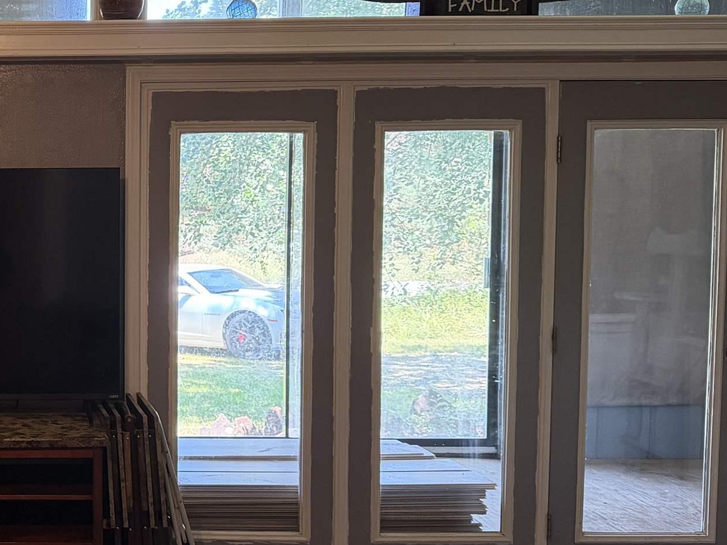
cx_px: -49
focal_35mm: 59
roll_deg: +0.1
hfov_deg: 29.8
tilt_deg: -4.6
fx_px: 1239
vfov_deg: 24.8
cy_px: 255
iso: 320
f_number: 1.78
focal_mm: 6.76
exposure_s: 1/120
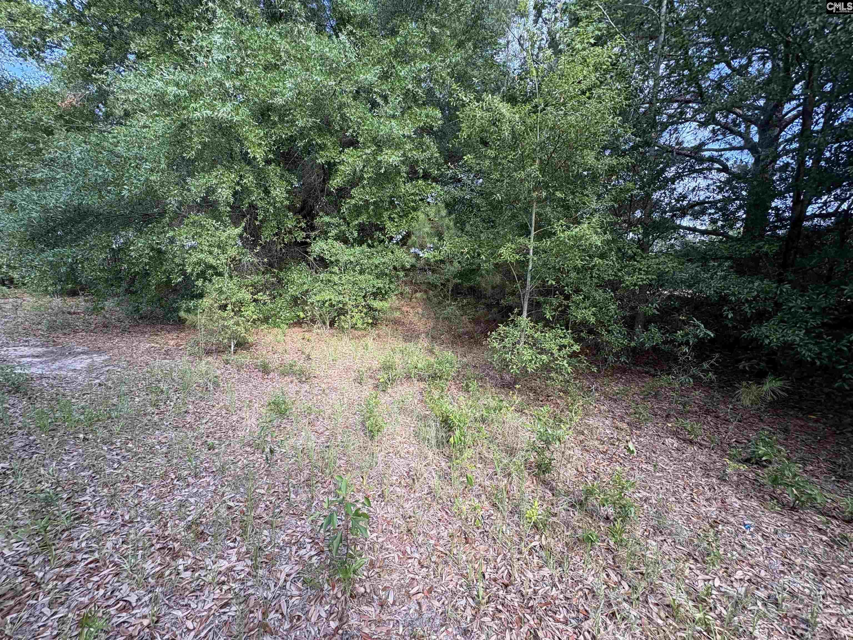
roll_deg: +1.4
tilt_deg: -8.3
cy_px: 320
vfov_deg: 85.7
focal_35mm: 14
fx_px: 345
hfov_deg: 102.1
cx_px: 426
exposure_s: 1/151
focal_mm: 2.22
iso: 40
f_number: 2.2
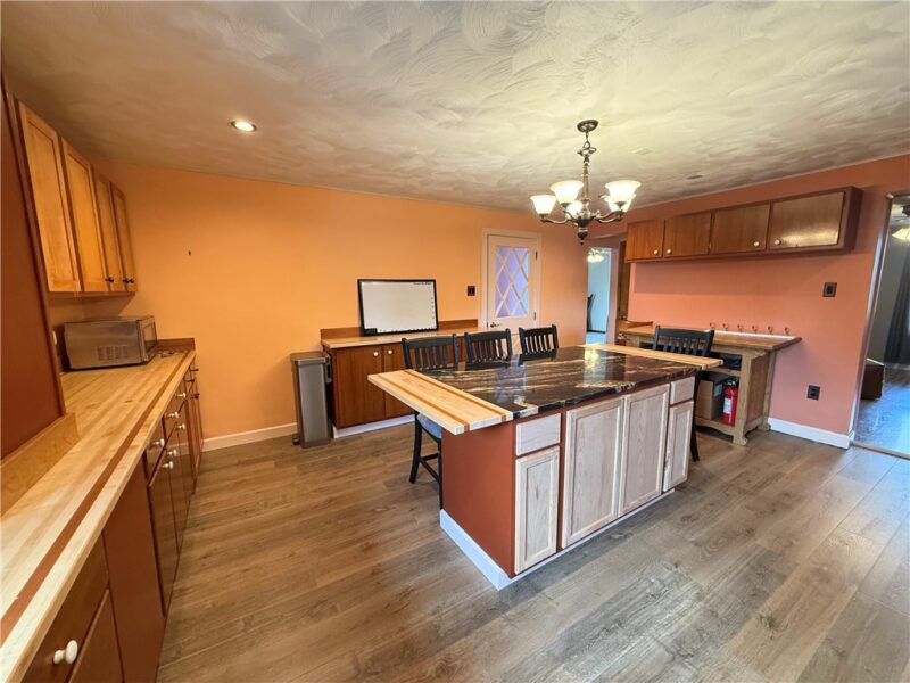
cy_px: 342
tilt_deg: -7.3
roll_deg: +0.1
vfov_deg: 85.7
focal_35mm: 14
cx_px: 455
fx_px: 368
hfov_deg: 102.1
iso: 500
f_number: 2.2
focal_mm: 2.22
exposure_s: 1/60
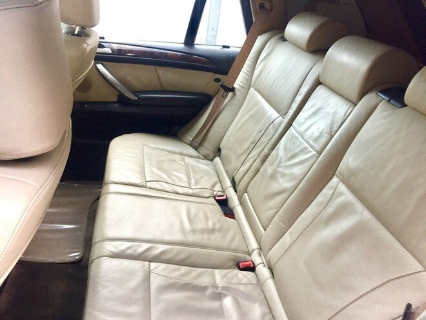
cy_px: 160
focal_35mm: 29
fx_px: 357
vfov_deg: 48.2
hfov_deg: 61.7
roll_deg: -7.5
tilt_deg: -26.1
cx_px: 213
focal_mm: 4.15
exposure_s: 1/33
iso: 160
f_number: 2.2
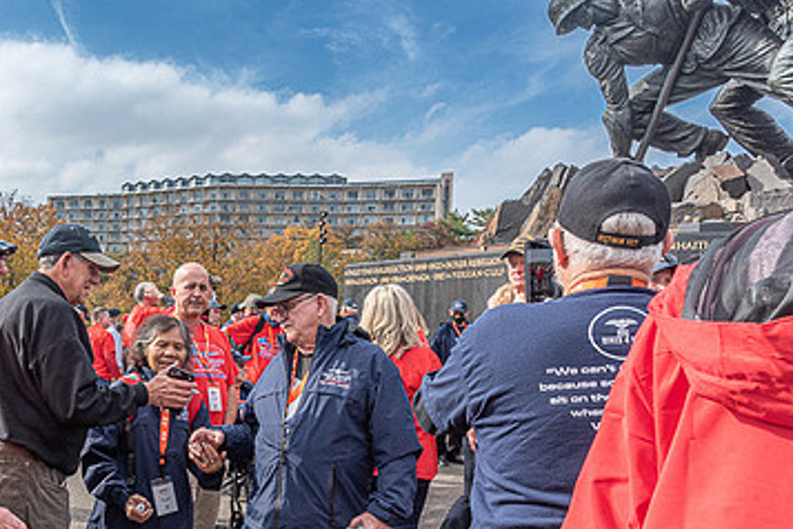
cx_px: 158
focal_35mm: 39
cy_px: 368
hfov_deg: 46.9
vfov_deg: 33.8
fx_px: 859
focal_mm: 24
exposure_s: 1/500
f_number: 11
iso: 500
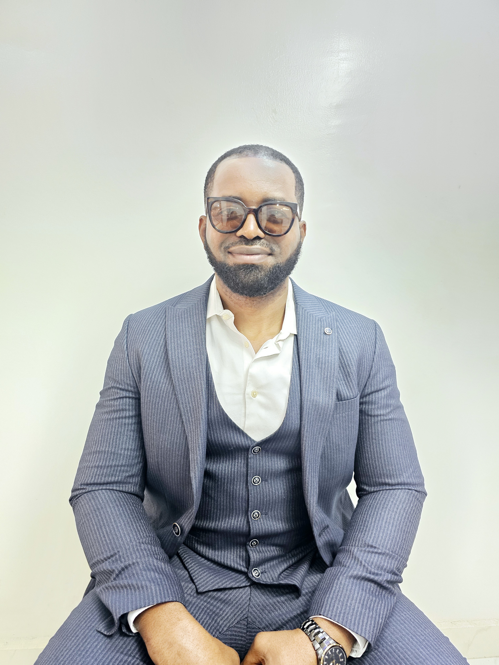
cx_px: 250
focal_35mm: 23
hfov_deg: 58.9
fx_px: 442
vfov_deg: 73.9
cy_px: 332
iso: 500
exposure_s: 1/33
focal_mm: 6.3
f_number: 1.7
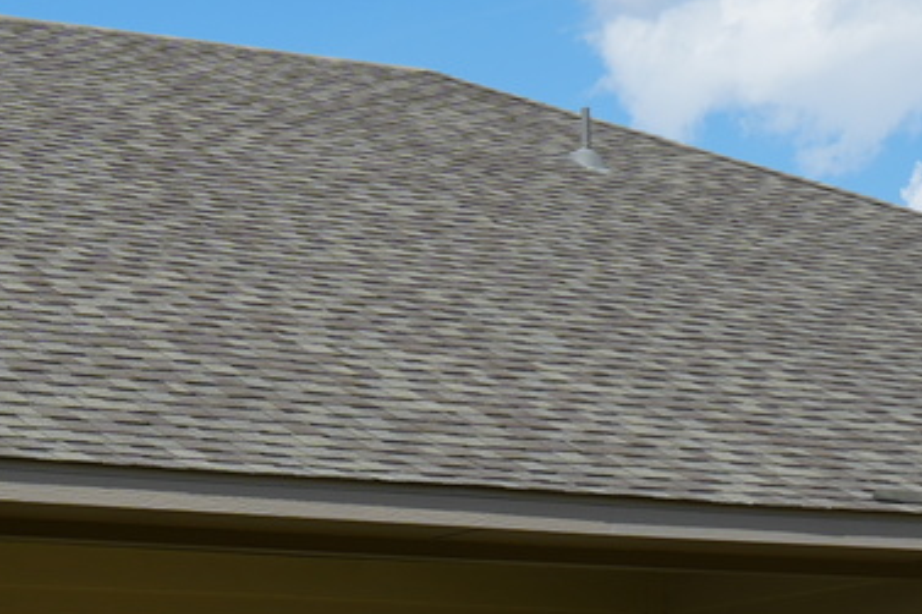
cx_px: -171
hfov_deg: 15.3
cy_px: 969
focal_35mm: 129
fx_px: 3302
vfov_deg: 10.2
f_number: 10
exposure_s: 1/200
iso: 100
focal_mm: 30
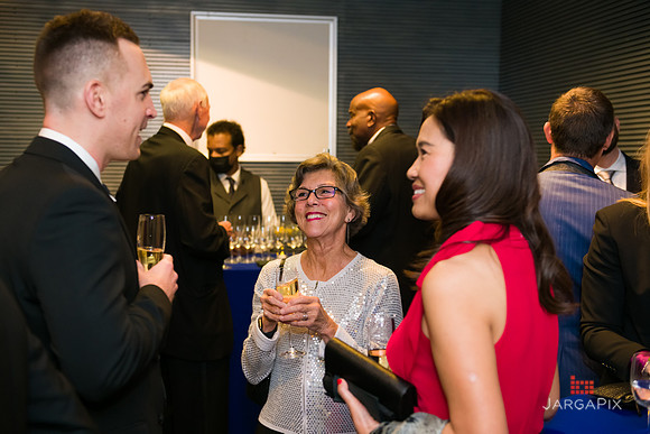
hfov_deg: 41.1
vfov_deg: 28.1
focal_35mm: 48
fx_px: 867
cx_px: 325
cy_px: 217
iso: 1600
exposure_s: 1/125
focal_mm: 48
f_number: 3.2
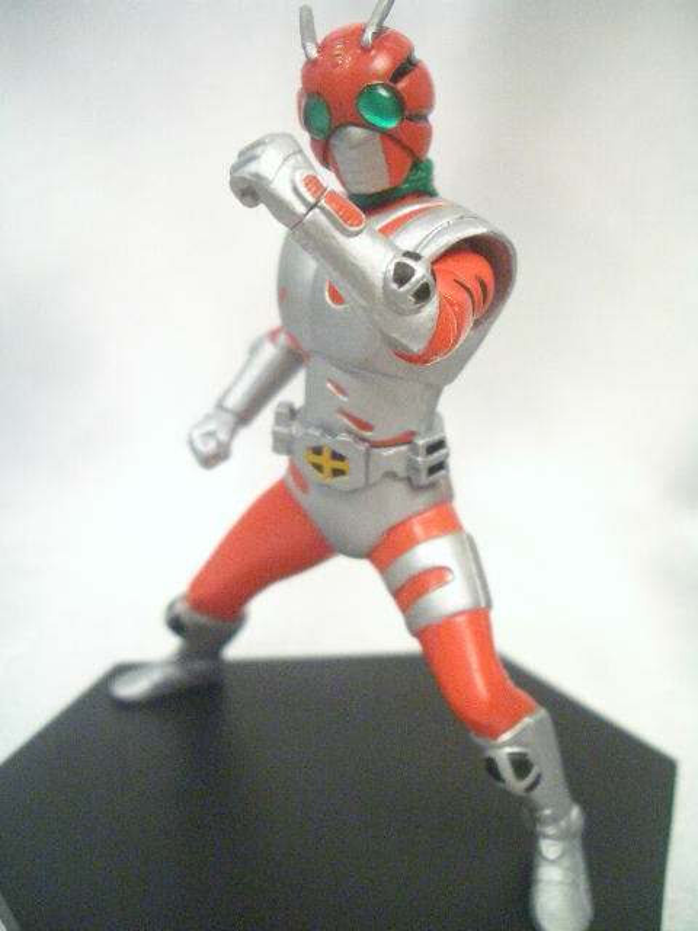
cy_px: 466
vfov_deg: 52.6
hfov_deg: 40.7
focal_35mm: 35
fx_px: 941
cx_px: 349
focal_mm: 5.8
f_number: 2.6
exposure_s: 1/640
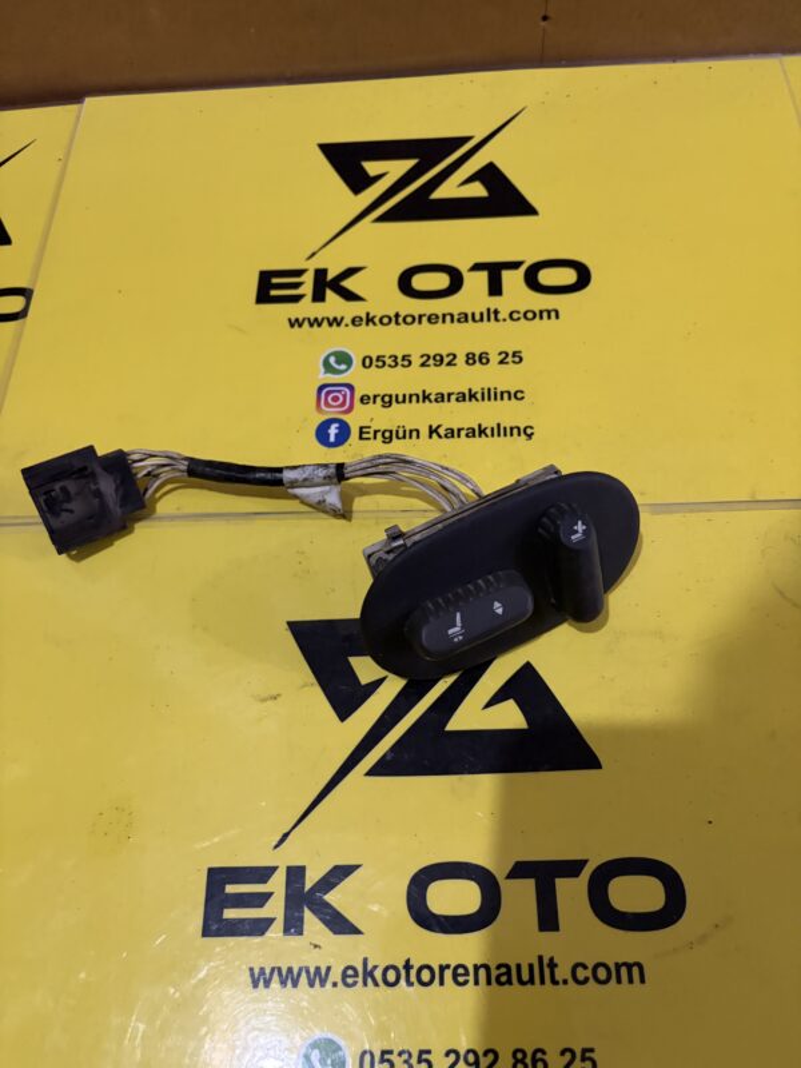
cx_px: 400
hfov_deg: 53.1
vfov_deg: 67.3
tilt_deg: -62.9
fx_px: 802
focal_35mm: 26
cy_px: 534
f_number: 1.6
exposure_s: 1/33
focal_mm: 5.96
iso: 500
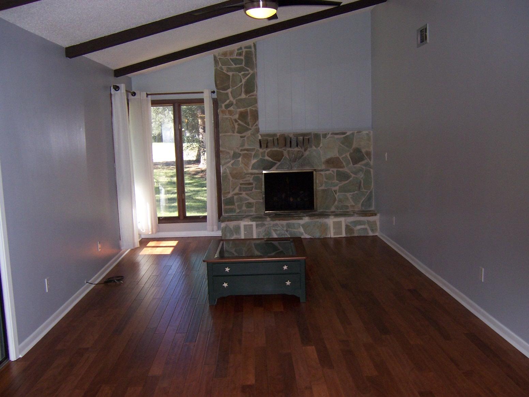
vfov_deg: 42.9
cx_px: 264
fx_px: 504
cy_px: 198
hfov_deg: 55.4
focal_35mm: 33
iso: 140
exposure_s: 1/60
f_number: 2.8
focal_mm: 5.5
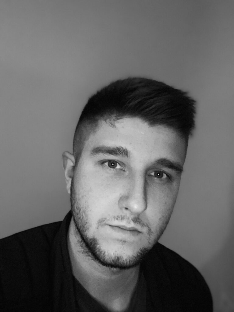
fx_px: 270
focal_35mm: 30
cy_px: 156
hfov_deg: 46.8
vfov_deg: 60.0
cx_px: 117
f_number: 2.2
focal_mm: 2.71
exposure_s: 1/18
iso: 500
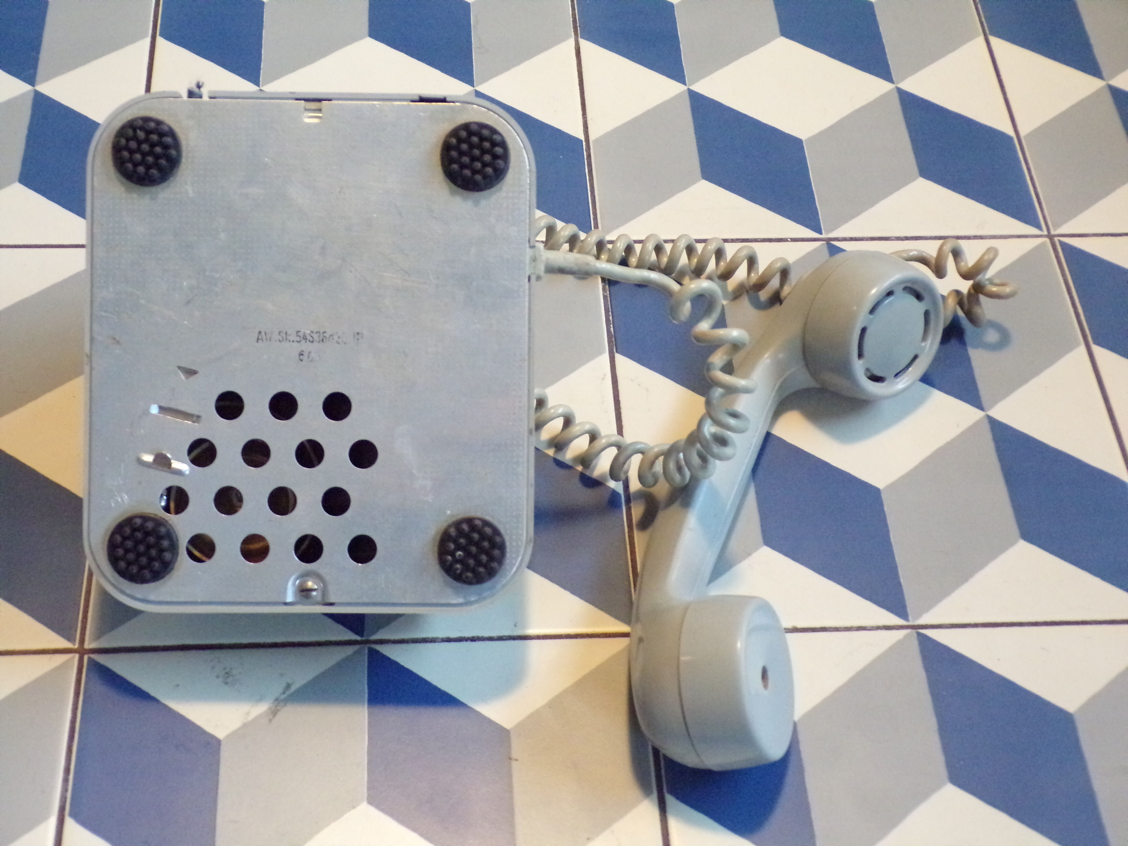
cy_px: 423
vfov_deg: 29.7
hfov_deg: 38.9
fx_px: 1597
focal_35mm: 49
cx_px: 564
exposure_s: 1/13
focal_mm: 8.7
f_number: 3.5
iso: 800
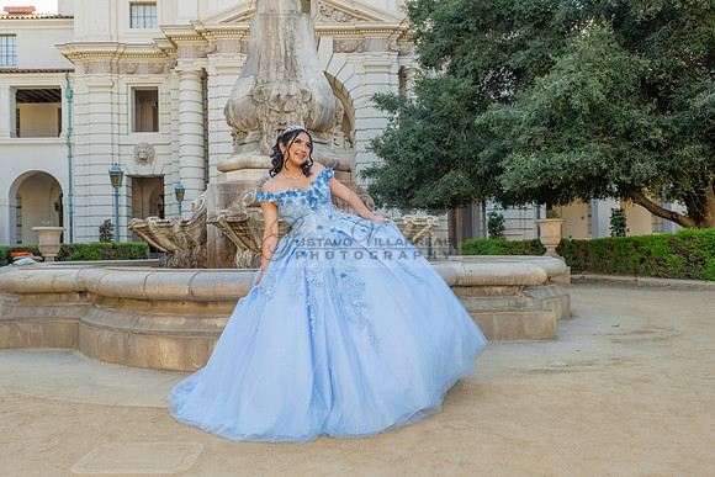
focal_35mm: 28
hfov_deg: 65.7
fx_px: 553
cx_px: 331
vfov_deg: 46.7
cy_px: 247
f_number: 5
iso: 200
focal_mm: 24
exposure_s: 1/200
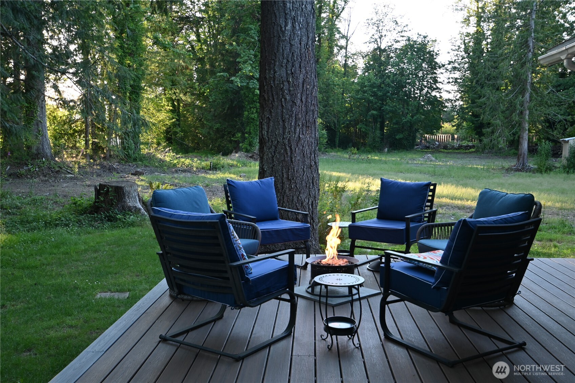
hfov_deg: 53.1
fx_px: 575
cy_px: 192
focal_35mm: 36
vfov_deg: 36.9
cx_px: 288
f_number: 4.5
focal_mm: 24
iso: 450
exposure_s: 1/125
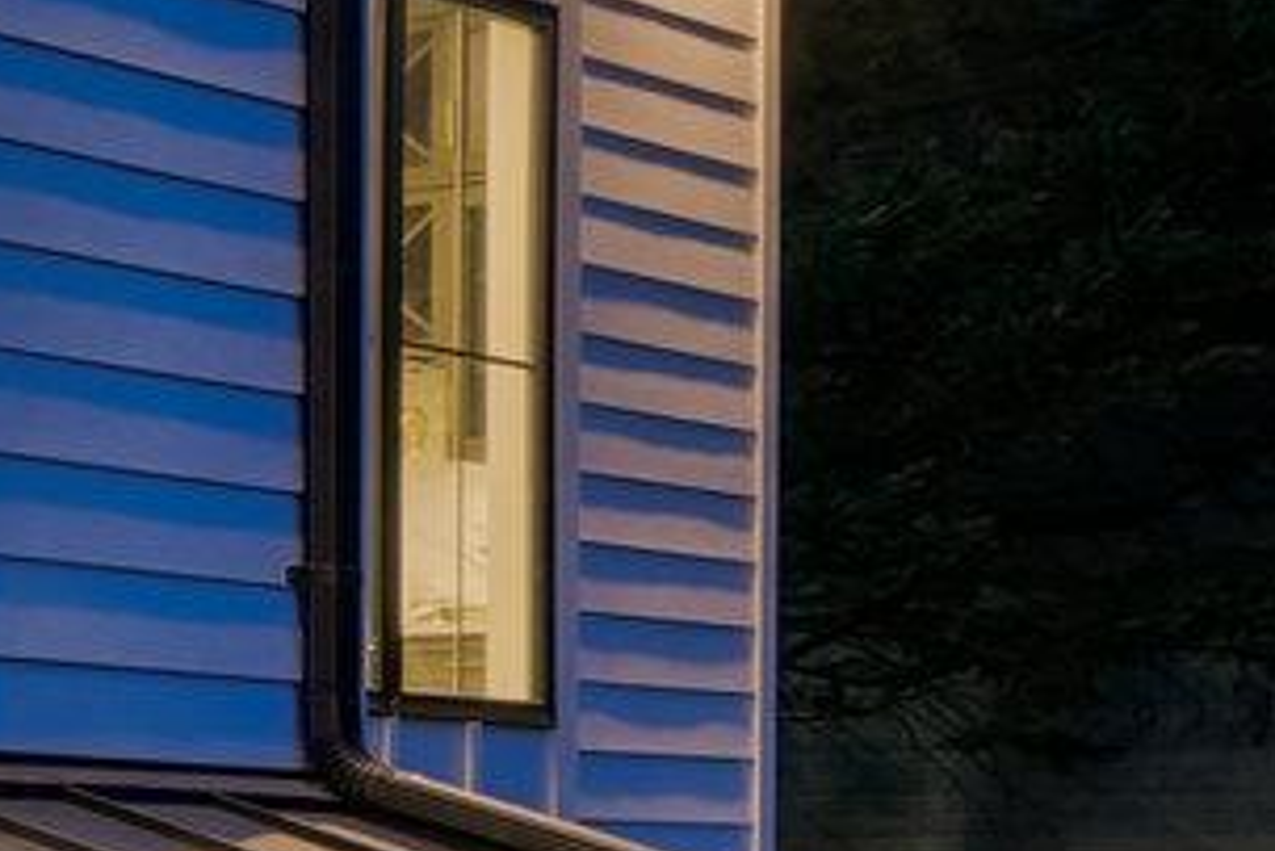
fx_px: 4535
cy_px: 346
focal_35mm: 128
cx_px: -1921
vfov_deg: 10.7
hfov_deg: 12.2
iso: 1250
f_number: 8
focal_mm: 19
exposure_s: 1/8
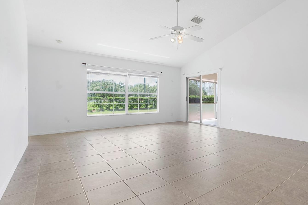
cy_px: 101
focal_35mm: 19
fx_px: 163
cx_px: 180
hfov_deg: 86.2
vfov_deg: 64.6
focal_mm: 16
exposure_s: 1/5
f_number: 9
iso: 100
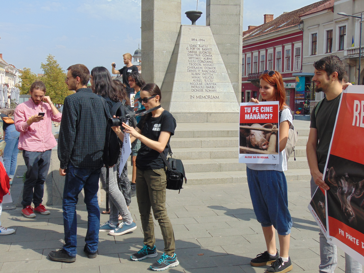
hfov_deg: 44.8
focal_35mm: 42
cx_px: 182
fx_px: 442
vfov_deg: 34.3
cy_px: 136
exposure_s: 1/200
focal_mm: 7.6
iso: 80
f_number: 8.7
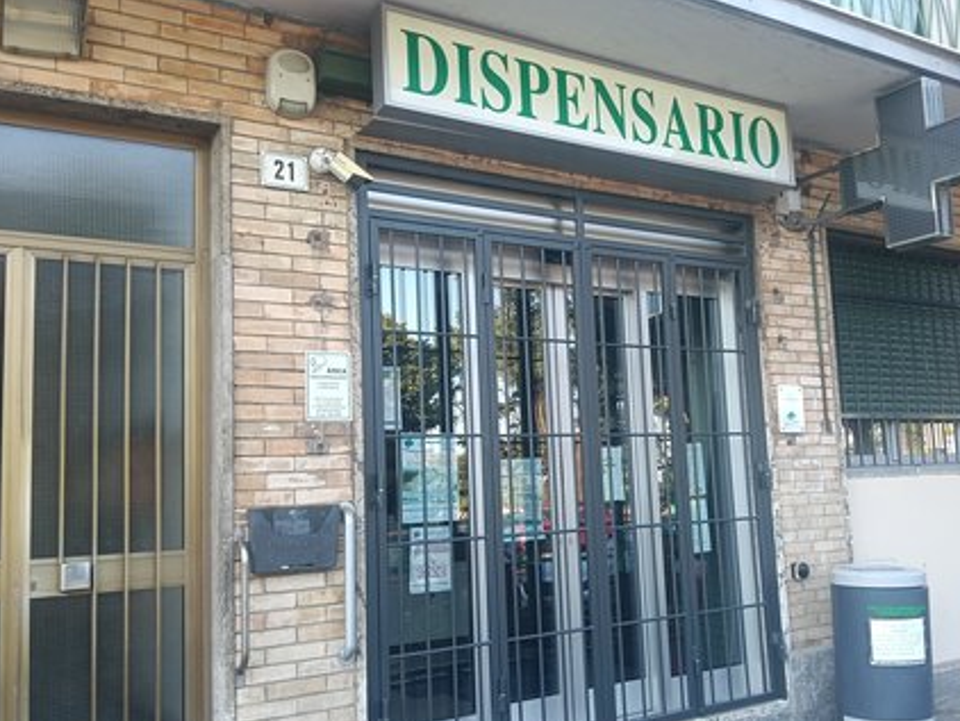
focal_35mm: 32
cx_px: 548
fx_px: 888
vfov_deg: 44.2
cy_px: 382
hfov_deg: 56.6
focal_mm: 3.98
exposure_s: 1/50
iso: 80
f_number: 1.8
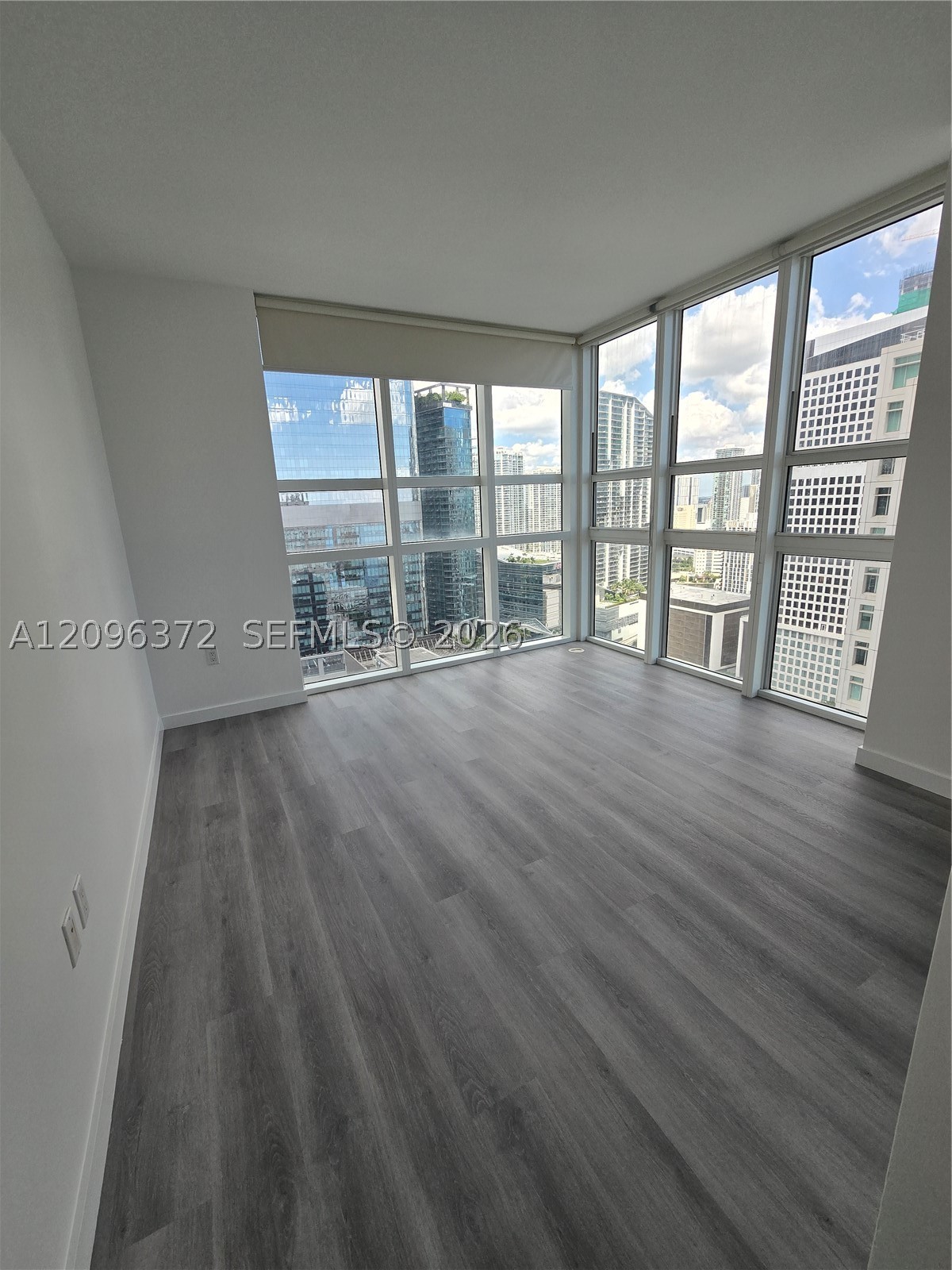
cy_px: 635
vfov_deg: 106.2
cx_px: 476
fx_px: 477
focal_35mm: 13
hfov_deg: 89.9
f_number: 2.2
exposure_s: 1/690
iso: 50
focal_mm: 2.2
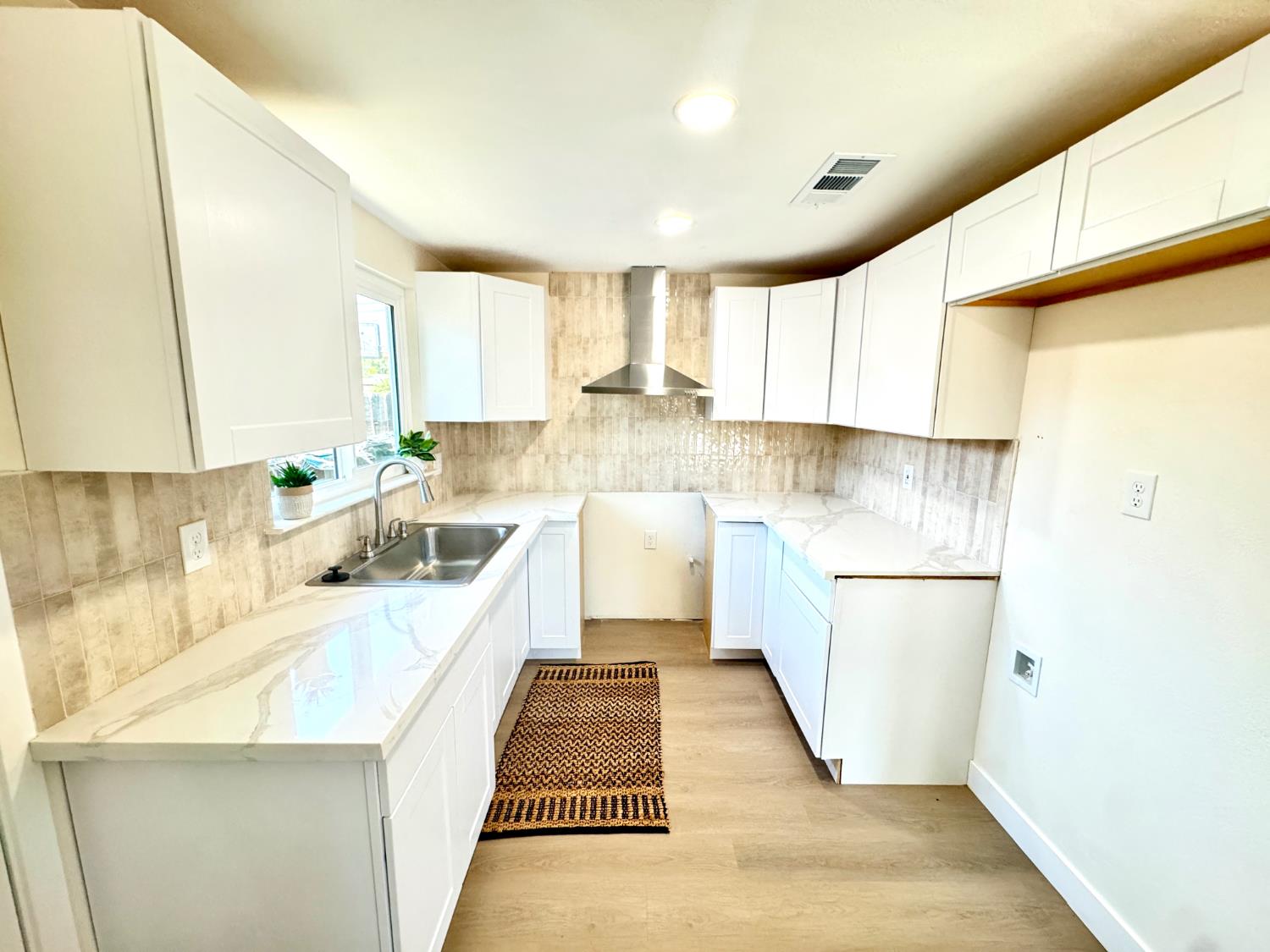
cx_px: 635
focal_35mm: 14
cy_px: 476
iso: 320
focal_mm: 2.22
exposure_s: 1/120
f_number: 2.2
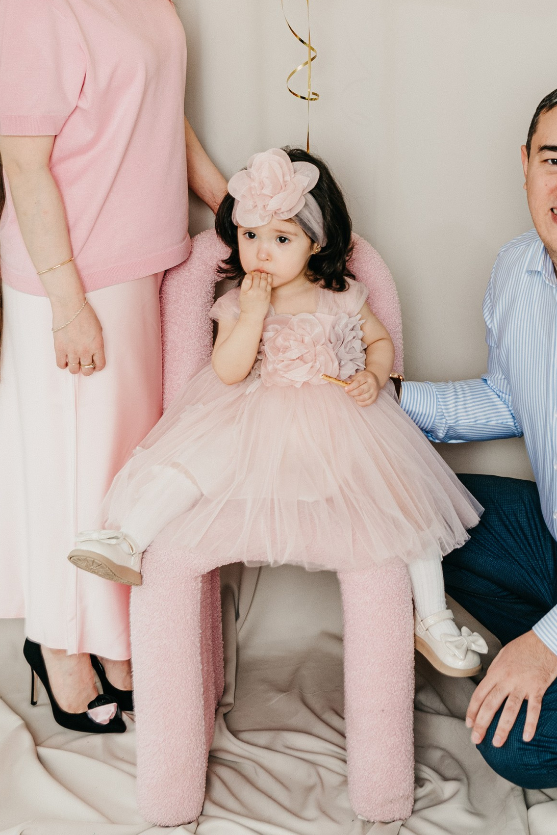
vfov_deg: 26.7
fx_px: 1740
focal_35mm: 75
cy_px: 223
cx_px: 340
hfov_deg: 18.2
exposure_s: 1/125
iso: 160
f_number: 5.6
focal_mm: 32
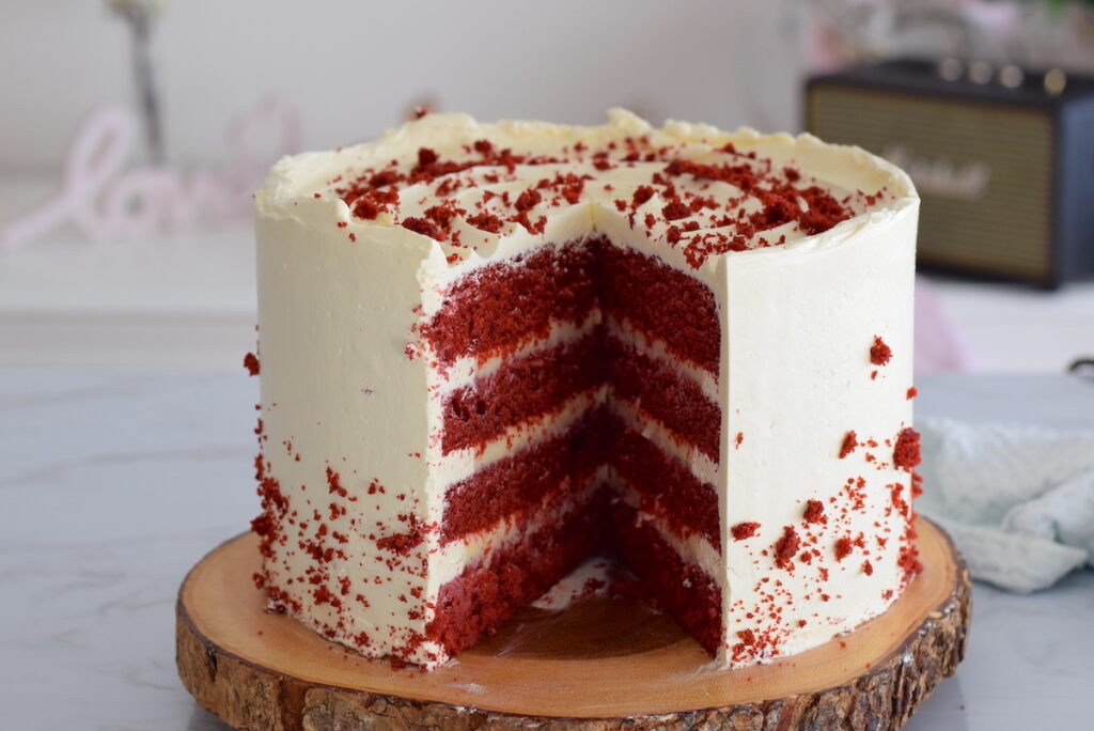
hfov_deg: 27.0
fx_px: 2280
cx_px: 547
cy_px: 366
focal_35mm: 75
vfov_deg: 18.2
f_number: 5.6
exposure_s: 1/60
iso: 400
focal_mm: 50
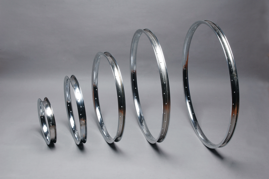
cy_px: 90
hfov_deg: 35.1
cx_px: 134
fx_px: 426
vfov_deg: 23.7
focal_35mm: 57
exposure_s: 1/100
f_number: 18
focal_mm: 38
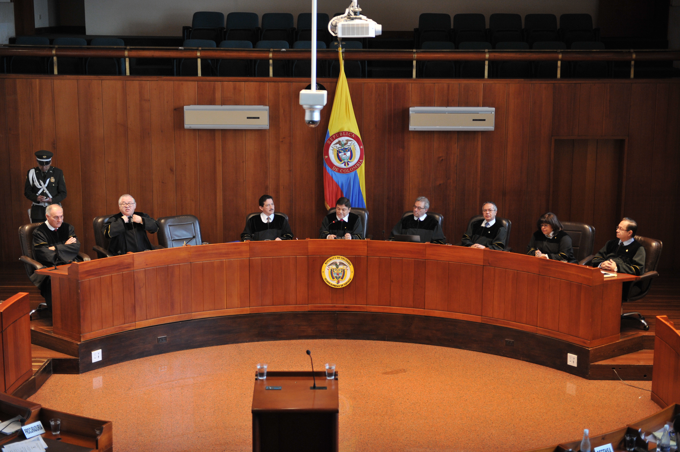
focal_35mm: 60
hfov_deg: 33.4
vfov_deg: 22.6
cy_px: 226
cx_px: 340
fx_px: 1133
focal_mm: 60
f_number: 2.8
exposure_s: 1/125
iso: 2000
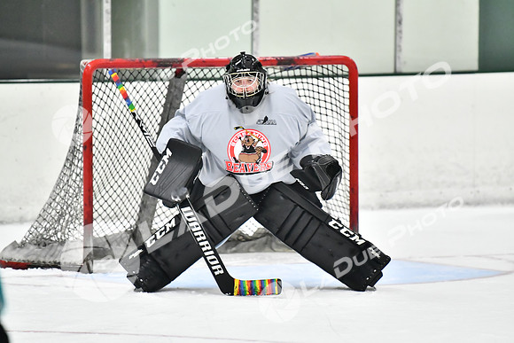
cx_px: 257
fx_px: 4070
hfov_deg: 7.2
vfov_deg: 4.8
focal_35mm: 285
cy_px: 172
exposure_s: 1/1250
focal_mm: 190
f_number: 2.8
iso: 6400
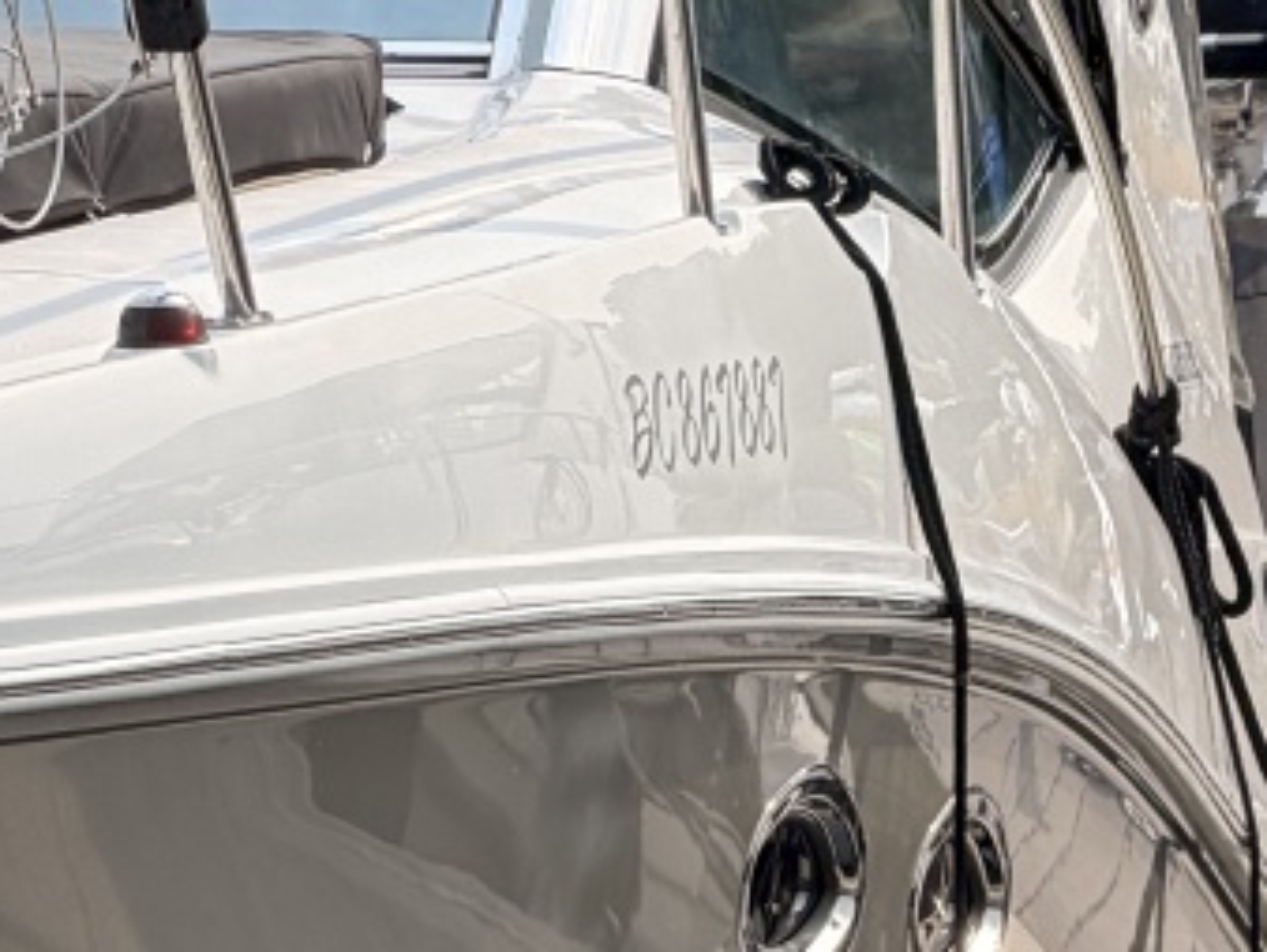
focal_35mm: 473
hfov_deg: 4.2
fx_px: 17325
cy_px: 686
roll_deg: +0.4
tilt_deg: -3.3
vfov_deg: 3.1
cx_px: -622
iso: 32
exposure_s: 1/638
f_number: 2.8
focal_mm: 16.89
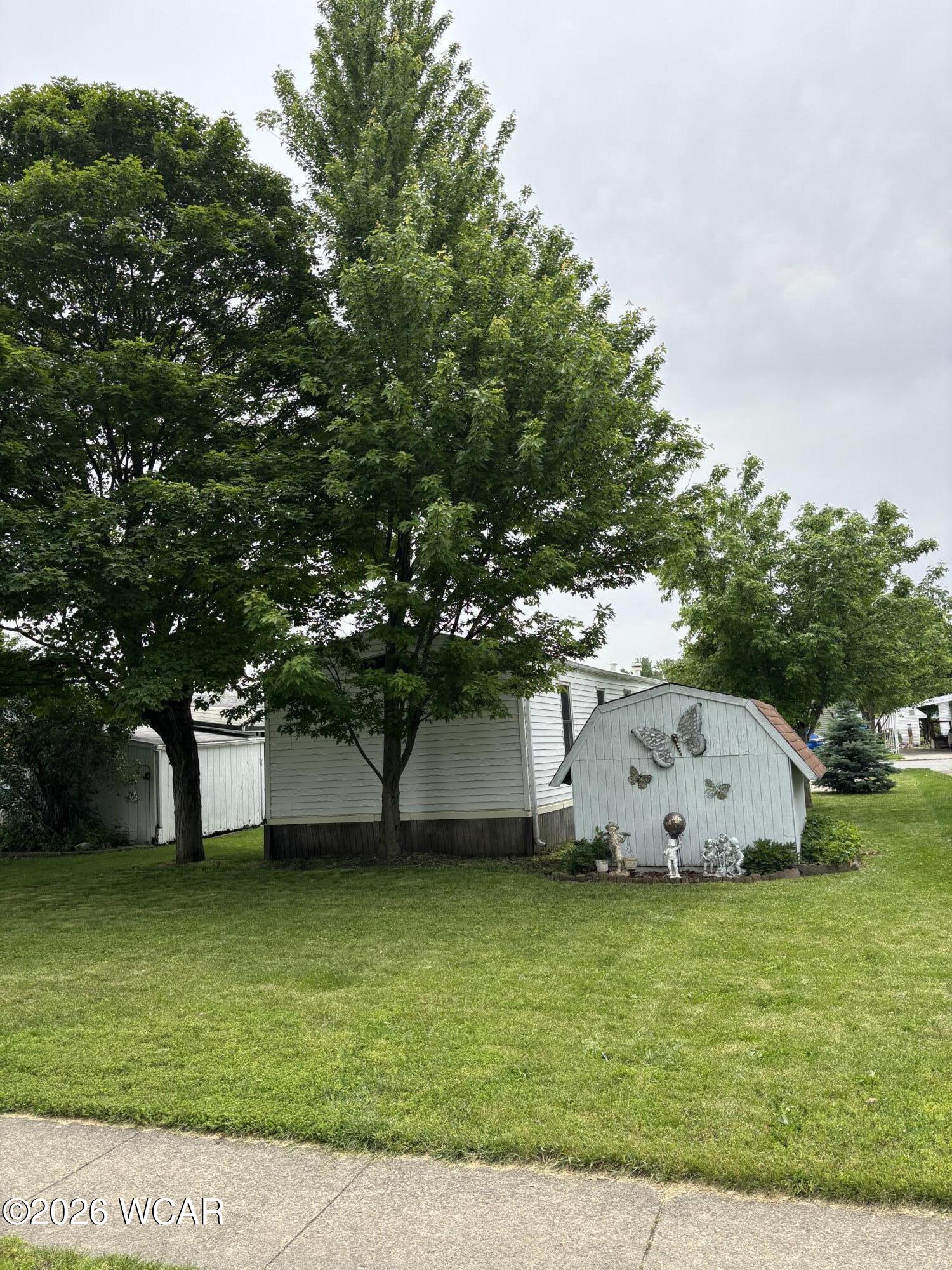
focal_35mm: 26
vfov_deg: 67.3
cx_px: 476
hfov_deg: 53.1
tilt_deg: +7.1
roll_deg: +1.7
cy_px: 635
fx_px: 953
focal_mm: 5.96
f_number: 1.6
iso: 50
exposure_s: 1/2288
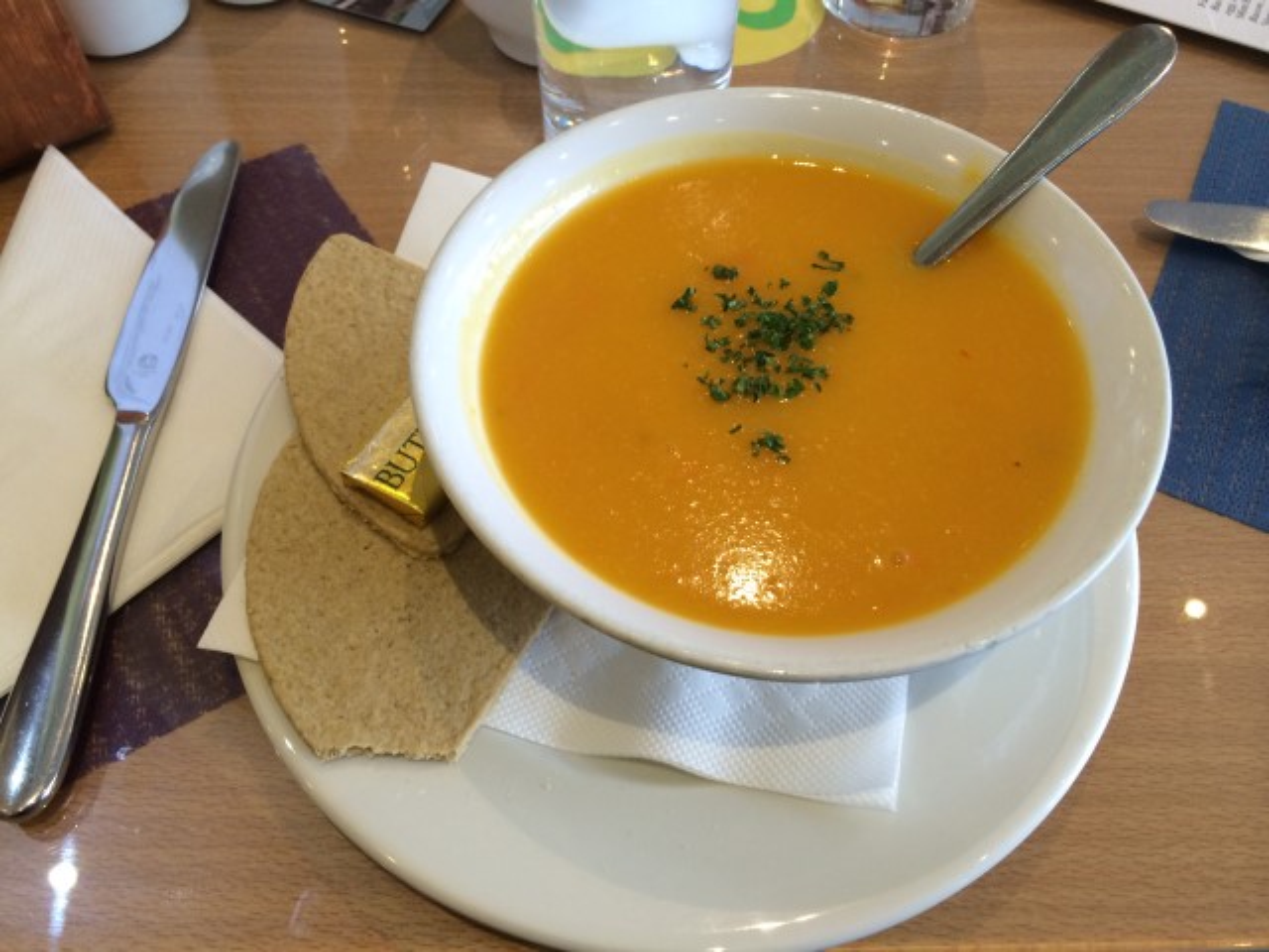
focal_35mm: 30
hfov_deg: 60.0
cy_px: 476
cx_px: 634
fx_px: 1100
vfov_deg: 46.8
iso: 125
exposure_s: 1/30
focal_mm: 4.12
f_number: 2.2
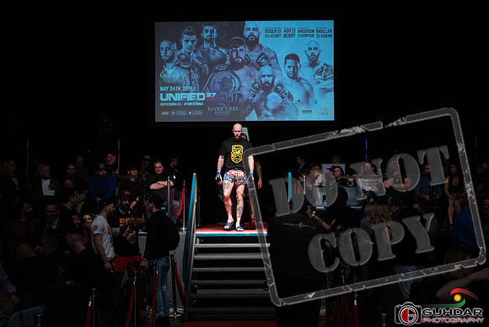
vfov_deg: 19.5
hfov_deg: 28.8
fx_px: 951
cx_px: 244
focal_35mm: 70
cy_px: 164
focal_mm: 70
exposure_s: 1/500
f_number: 2.8
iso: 3200
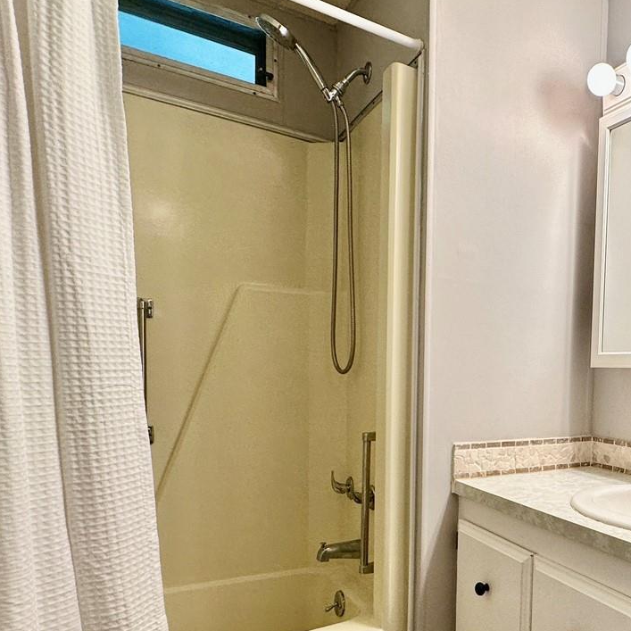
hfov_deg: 51.5
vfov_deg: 56.2
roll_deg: -2.3
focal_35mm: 28
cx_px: 552
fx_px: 577
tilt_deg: -4.7
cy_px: 416
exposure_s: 1/120
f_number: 2.2
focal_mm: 2.22
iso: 160
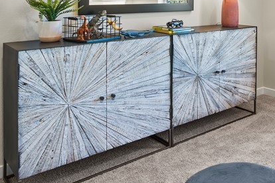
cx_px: 233
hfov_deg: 43.4
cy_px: -3
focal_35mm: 42
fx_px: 321
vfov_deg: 29.6
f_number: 8
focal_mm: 16
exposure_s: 1/4
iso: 200
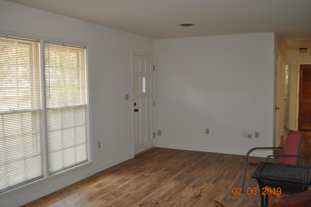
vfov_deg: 36.8
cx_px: 156
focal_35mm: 36
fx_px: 311
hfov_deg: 53.2
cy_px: 104
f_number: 4
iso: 800
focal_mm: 24
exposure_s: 1/80
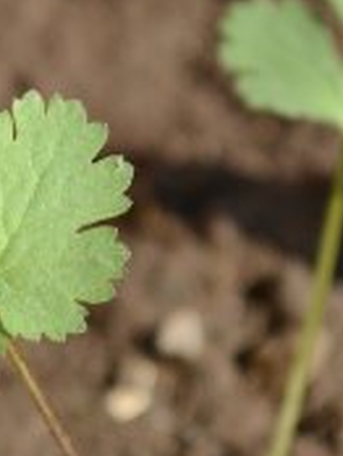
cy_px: 172
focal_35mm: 278
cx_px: -50
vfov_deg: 7.1
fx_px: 3660
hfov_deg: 5.3
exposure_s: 1/250
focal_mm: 55
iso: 100
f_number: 5.6
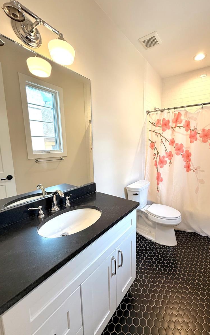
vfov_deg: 101.5
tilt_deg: -8.8
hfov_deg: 74.0
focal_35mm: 15
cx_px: 126
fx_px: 137
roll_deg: +0.1
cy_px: 167
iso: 160
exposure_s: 1/120
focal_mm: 2.22
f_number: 2.2
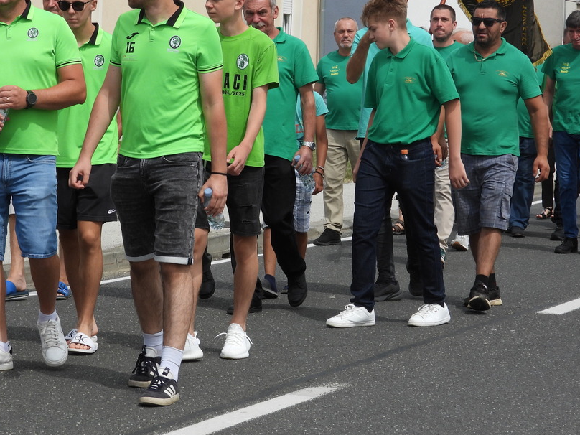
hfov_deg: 13.7
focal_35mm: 144
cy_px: 174
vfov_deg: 10.3
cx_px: 214
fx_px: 2413
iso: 100
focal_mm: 17.5
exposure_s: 1/1000
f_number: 3.5
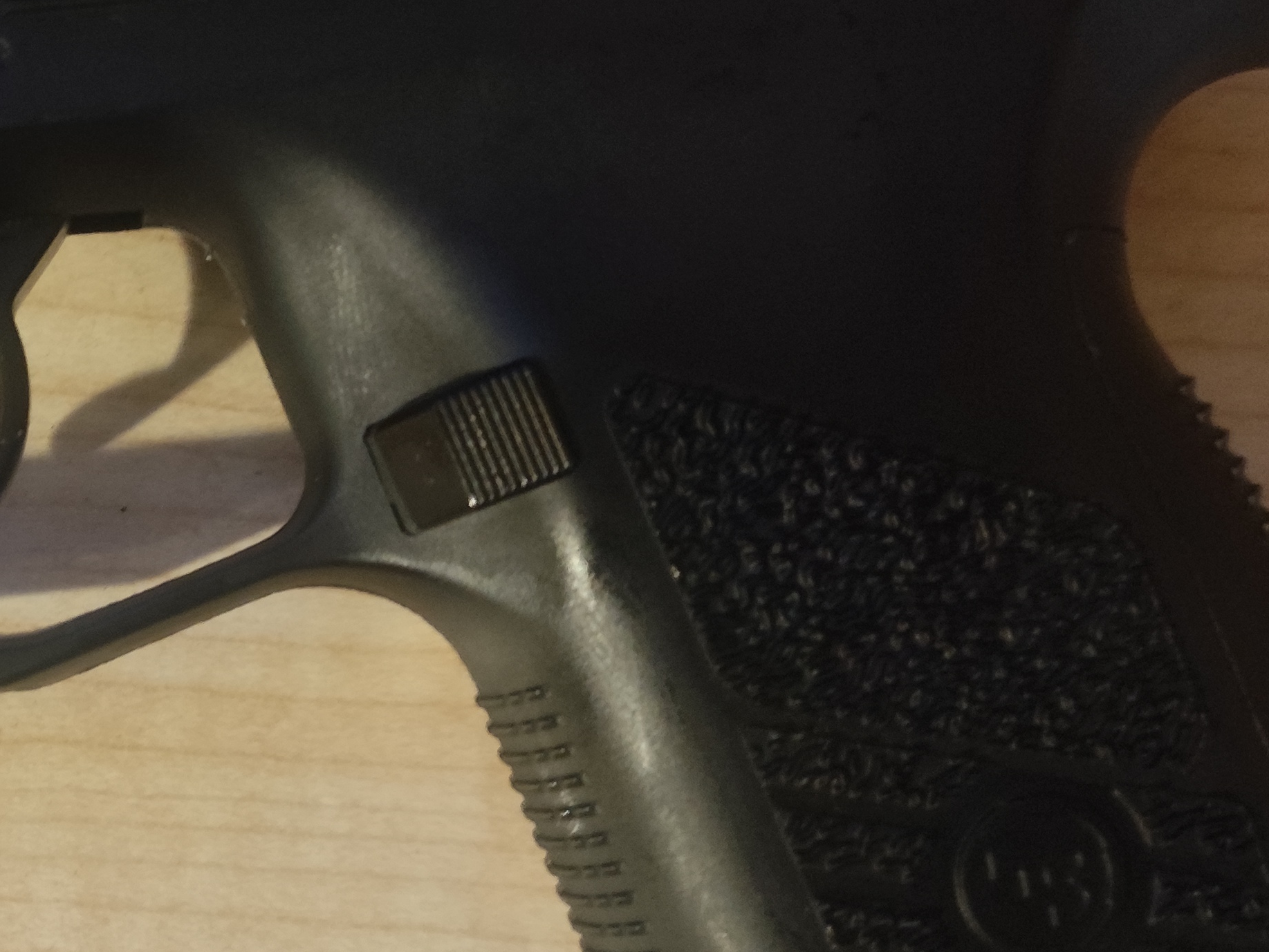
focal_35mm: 63
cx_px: 38
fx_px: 2311
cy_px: 579
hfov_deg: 29.0
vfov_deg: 23.3
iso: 800
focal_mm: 4.71
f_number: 1.79
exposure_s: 1/16.7
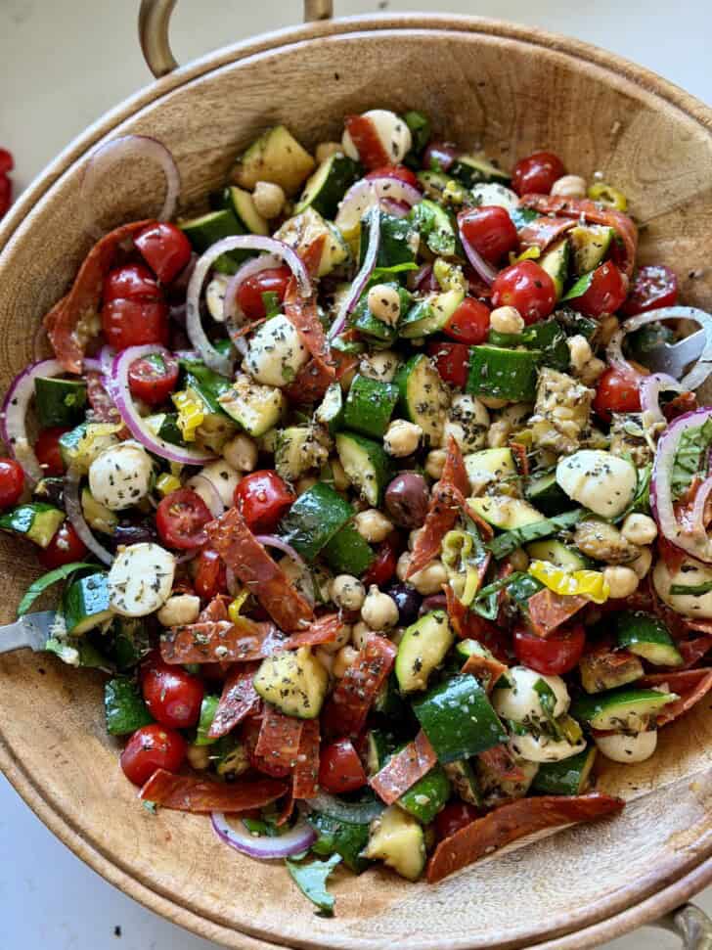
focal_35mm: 48
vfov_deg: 39.7
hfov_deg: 30.3
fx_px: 1317
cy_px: 475
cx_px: 356
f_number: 1.8
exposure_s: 1/60
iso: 160
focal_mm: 6.8
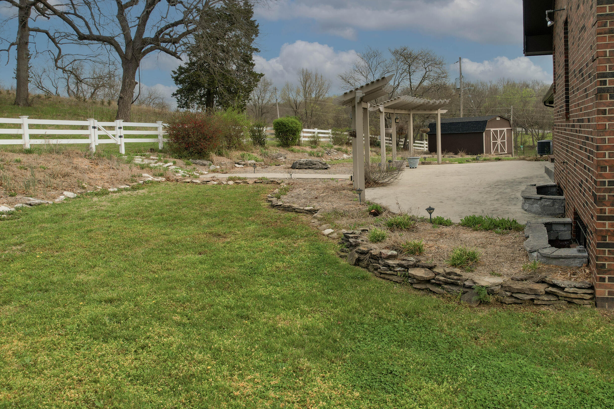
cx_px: 348
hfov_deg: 67.1
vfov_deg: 47.8
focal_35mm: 27
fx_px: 461
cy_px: 171
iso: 110
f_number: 2.8
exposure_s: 1/1000
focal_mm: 8.38
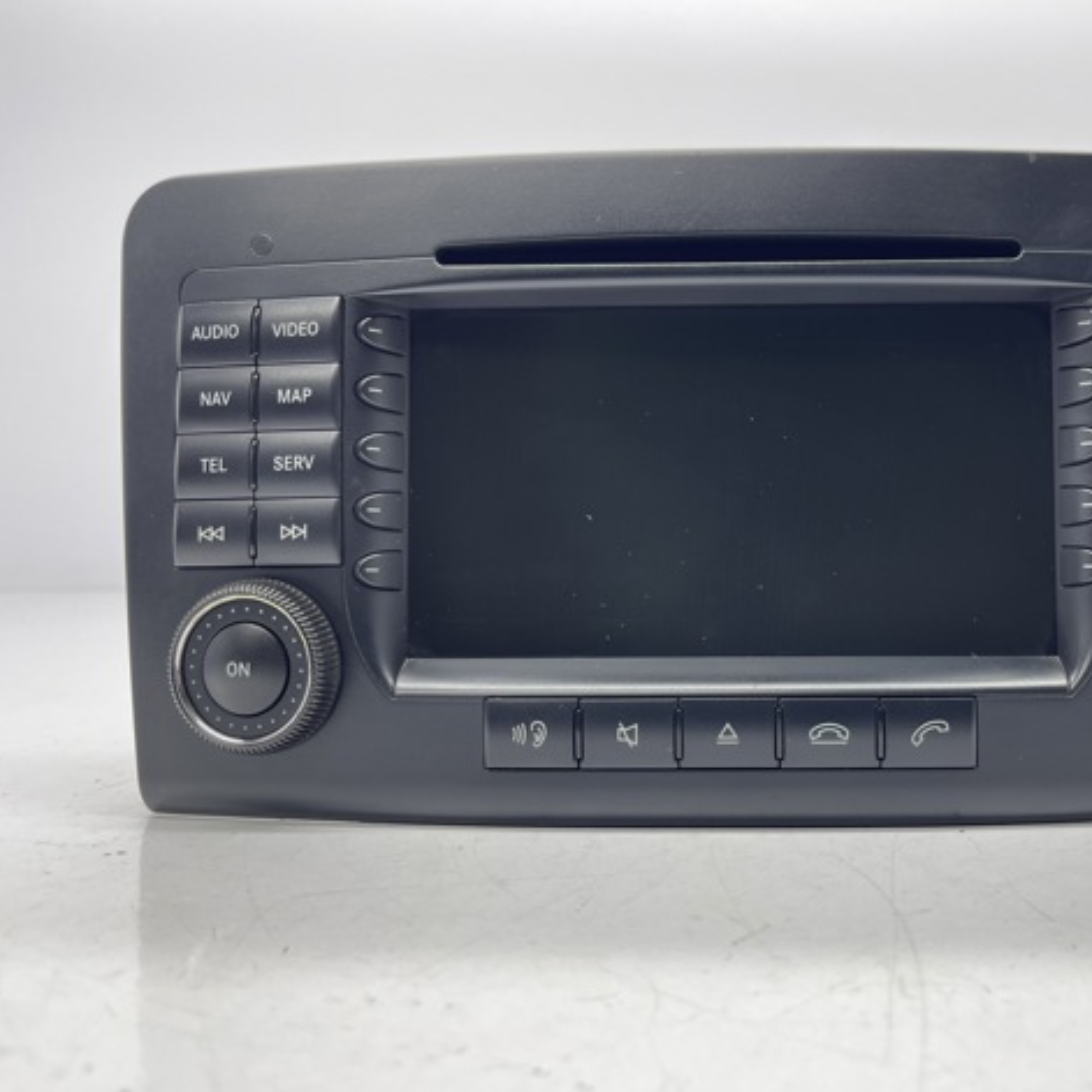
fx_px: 1071
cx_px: 726
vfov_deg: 54.0
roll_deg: +0.6
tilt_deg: -4.0
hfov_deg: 53.0
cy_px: 538
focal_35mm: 30
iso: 32
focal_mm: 5.1
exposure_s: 1/125
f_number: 1.6
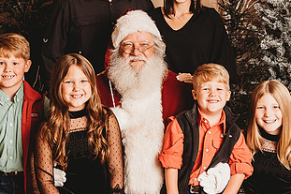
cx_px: 116
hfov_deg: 28.8
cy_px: 58
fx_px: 566
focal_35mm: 70
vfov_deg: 19.3
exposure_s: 1/160
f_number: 4
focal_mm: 24
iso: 100
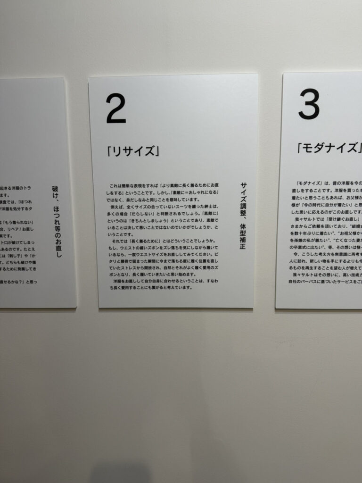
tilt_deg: -7.0
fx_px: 335
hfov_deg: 56.8
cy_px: 242
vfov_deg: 71.6
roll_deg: +0.6
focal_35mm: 24
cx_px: 181
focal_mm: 6.76
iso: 100
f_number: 1.78
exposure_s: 1/100
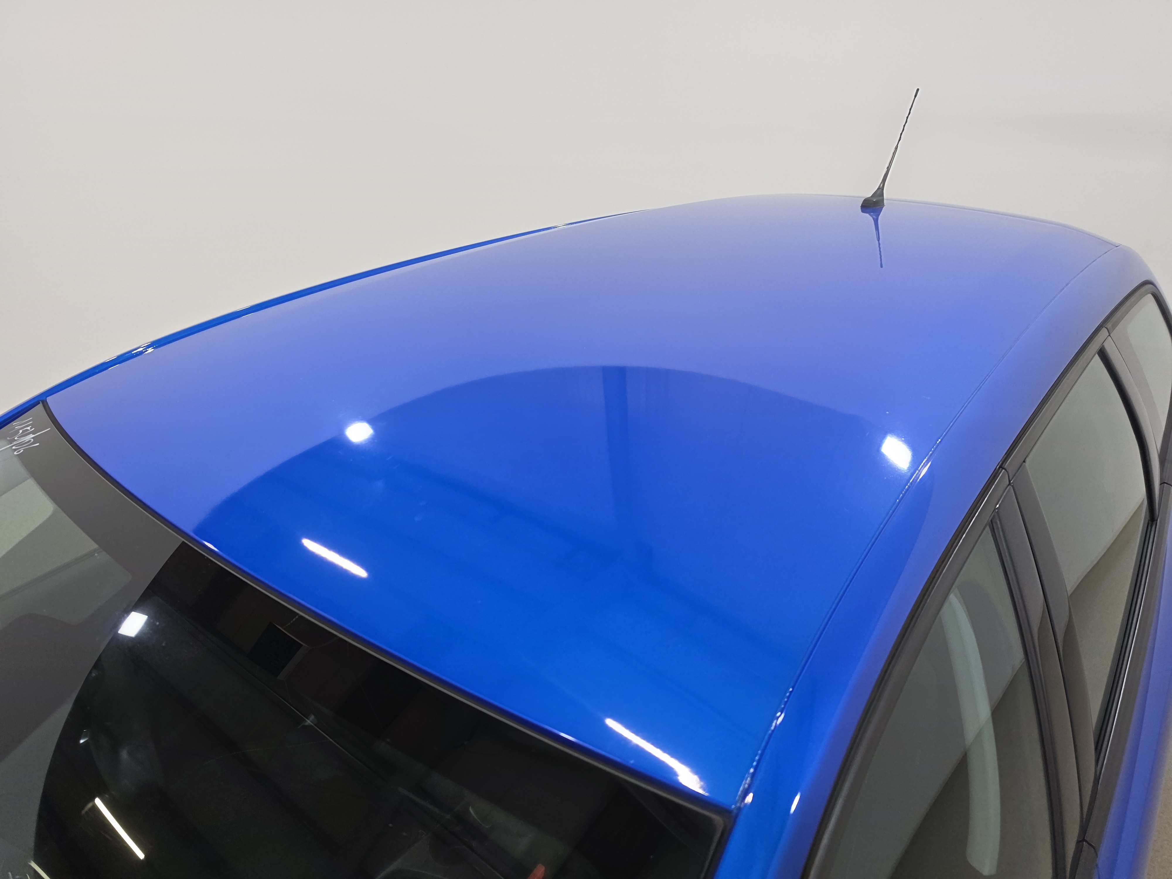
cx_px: 586
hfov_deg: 73.9
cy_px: 440
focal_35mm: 23
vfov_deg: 58.9
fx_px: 779
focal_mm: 6.5
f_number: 1.4
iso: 100
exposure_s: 1/100
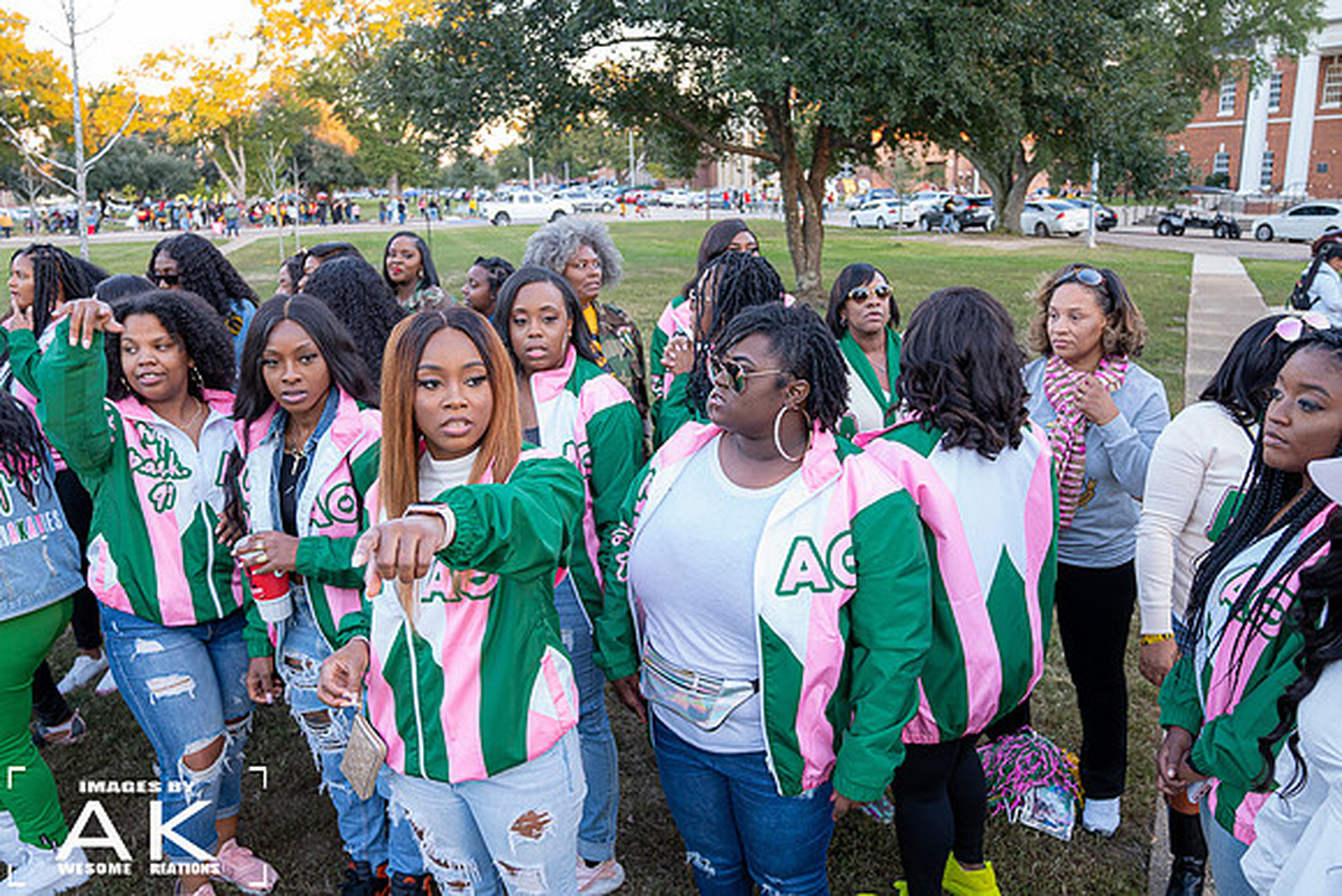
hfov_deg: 71.5
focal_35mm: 25
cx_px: 671
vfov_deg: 51.3
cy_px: 448
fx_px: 932
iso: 800
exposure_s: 1/100
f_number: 3.2
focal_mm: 17
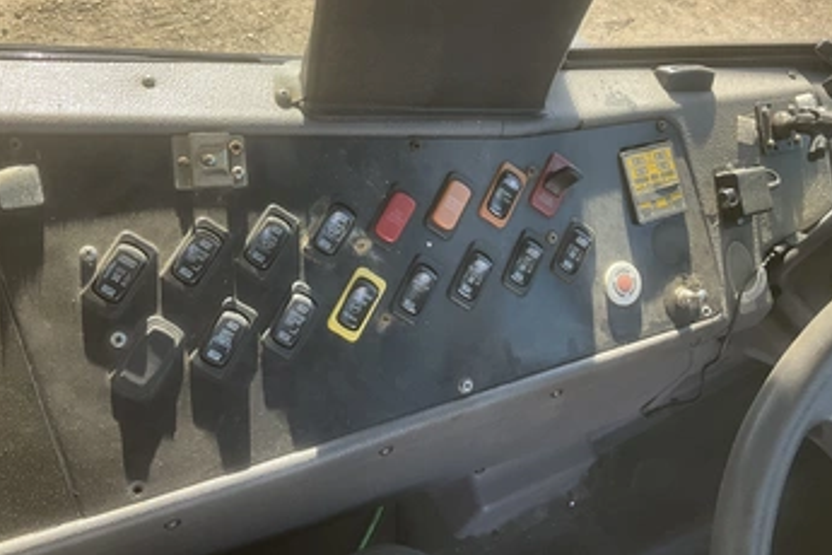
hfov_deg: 54.4
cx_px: 424
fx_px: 809
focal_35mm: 35
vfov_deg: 37.7
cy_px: 222
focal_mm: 3
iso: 64
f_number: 1.8
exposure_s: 1/122
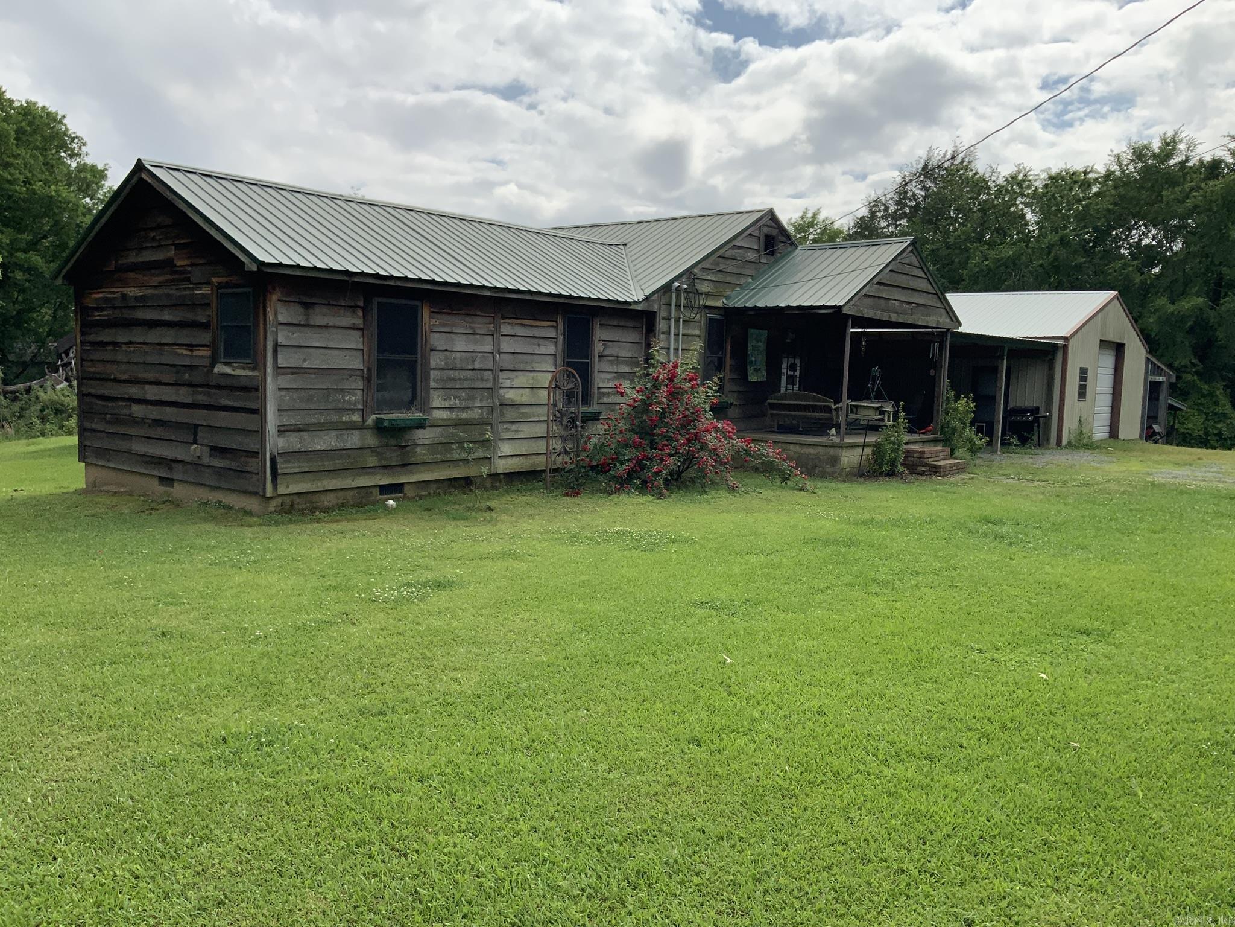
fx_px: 1035
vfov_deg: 48.2
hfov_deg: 61.7
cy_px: 464
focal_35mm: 29
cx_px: 618
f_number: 1.8
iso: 16
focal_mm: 3
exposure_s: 1/2538
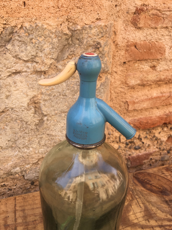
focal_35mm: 29
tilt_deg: -26.8
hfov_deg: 48.2
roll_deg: -0.7
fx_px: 192
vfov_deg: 61.7
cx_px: 86
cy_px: 115
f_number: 2.2
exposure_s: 1/245
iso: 25
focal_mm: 4.15
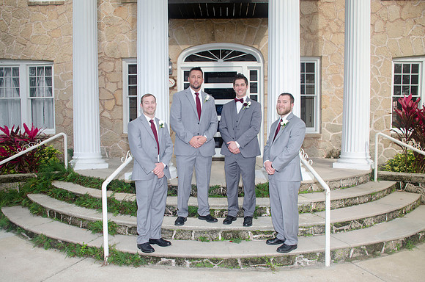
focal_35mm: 30
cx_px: 212
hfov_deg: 62.0
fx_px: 353
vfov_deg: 43.4
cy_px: 141
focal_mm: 20
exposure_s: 1/250
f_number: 7.1
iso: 100
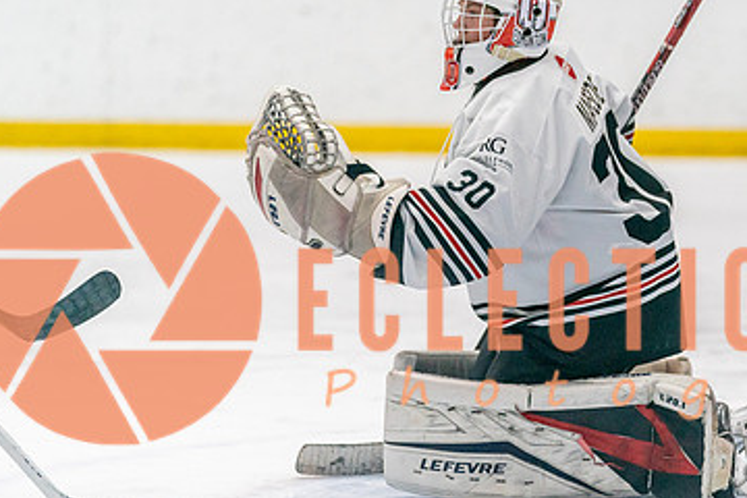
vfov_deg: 5.3
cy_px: 300
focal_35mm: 258
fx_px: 5353
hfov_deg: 8.0
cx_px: 556
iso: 3200
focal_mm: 155
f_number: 2.8
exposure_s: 1/1250
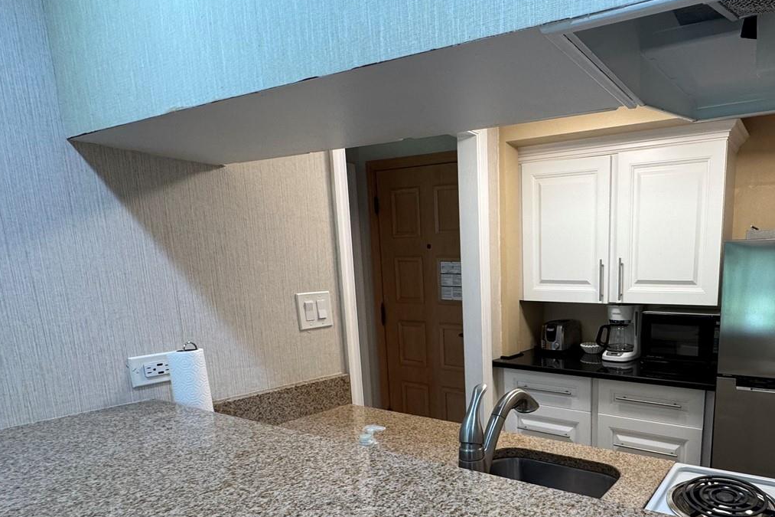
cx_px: 567
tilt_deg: -11.7
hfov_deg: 71.7
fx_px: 495
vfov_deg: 53.5
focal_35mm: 23
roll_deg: +0.3
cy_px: 362
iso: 160
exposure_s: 1/120
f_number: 2.2
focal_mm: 2.22
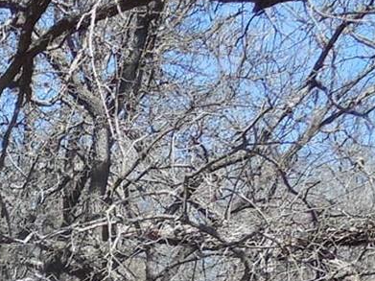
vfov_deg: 10.3
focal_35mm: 131
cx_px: -276
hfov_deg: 13.6
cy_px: 586
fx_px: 1419
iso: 125
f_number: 3.1
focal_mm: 4.5
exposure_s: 1/1000
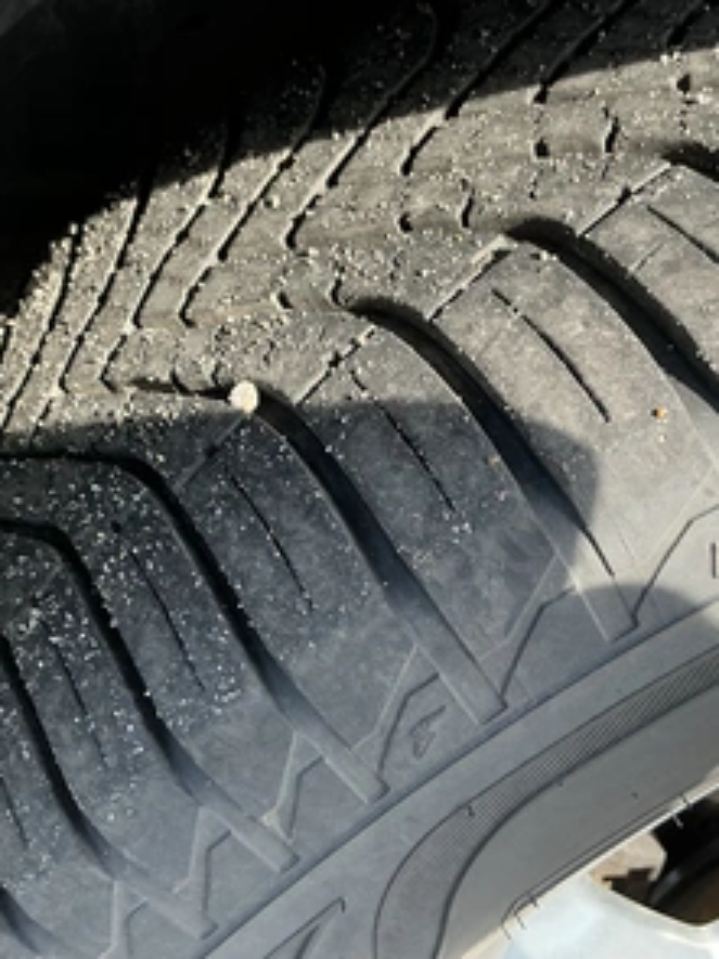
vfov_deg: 49.0
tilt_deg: -38.3
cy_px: 475
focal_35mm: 38
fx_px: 1053
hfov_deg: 37.2
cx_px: 488
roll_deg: -9.4
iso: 25
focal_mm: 3
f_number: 1.8
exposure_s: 1/312
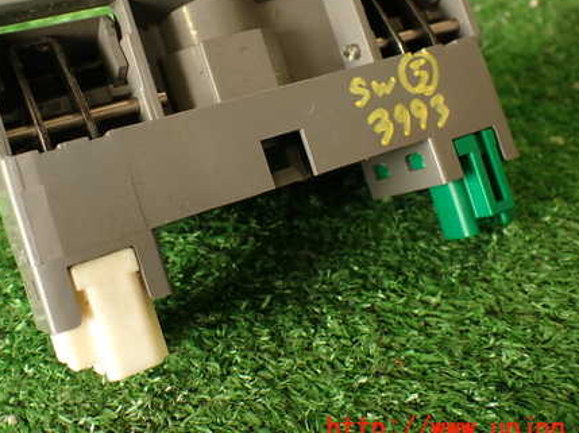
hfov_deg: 44.6
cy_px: 143
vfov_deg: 34.0
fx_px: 702
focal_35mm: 42
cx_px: 227
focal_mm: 5.4
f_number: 2.3
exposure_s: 1/60
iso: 160
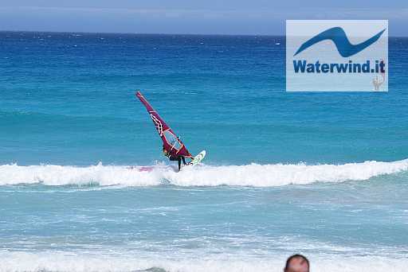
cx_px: 204
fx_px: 2977
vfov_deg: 5.2
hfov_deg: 7.8
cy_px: 136
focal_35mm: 262
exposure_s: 1/1000
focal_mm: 175
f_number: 8
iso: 200
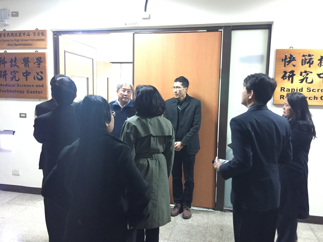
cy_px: 121
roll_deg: -2.7
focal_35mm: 29
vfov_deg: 48.2
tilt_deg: -5.8
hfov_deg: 61.7
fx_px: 271
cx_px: 162
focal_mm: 4.15
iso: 320
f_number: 2.2
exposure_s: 1/15
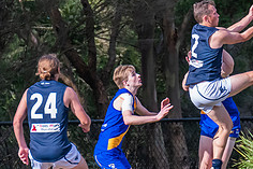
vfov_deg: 0.9
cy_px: 109
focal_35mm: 1530
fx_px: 10745
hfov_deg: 1.3
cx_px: 233
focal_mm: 360
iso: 800
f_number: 6.3
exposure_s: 1/2000
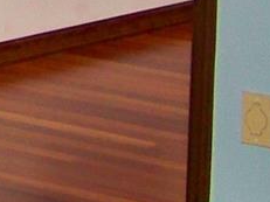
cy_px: -245
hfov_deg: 6.9
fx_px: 1996
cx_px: -574
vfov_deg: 5.6
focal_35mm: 256
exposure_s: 1/30
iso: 200
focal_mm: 6.75
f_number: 2.8
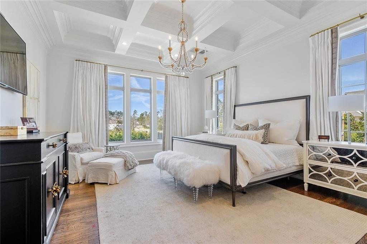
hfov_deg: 96.8
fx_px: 163
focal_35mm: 16
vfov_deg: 73.7
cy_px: 122
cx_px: 184
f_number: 14
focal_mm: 16
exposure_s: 1/5
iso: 400
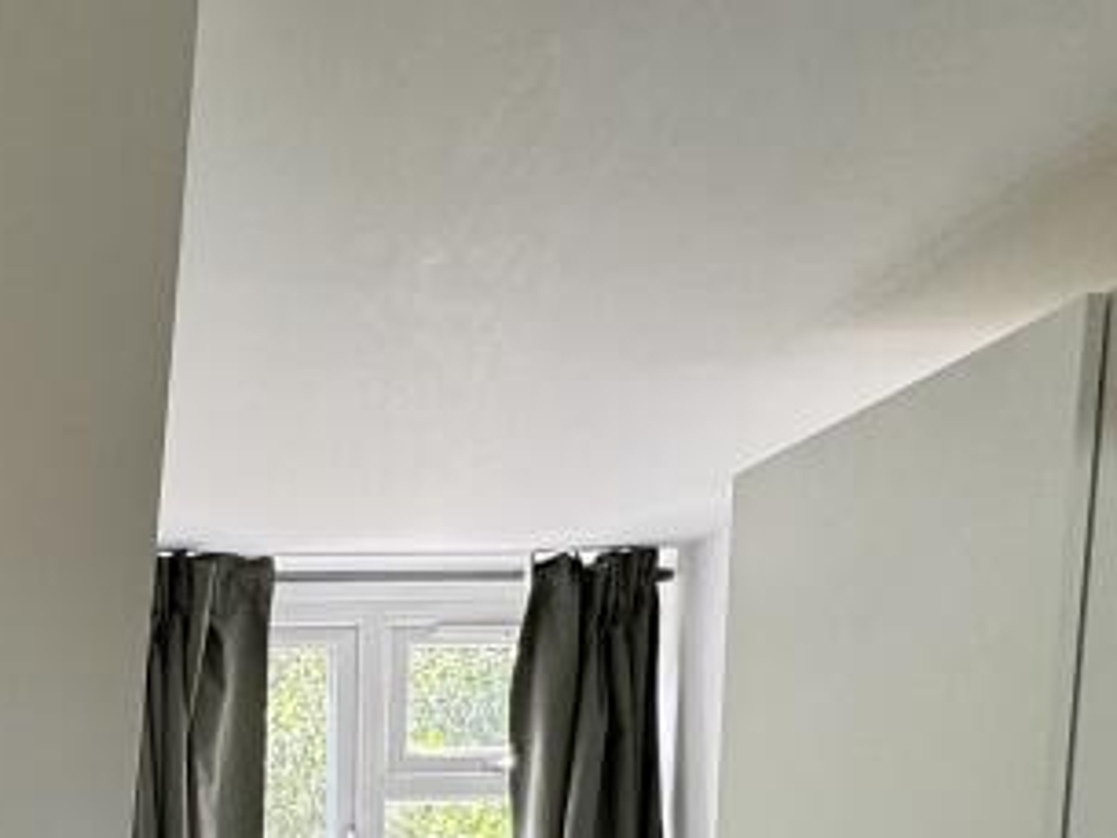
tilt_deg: -10.1
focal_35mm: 47
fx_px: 1517
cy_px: 1083
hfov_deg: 37.5
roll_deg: +0.6
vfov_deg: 26.4
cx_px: 92
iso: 80
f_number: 2.2
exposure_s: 1/99
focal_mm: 2.22
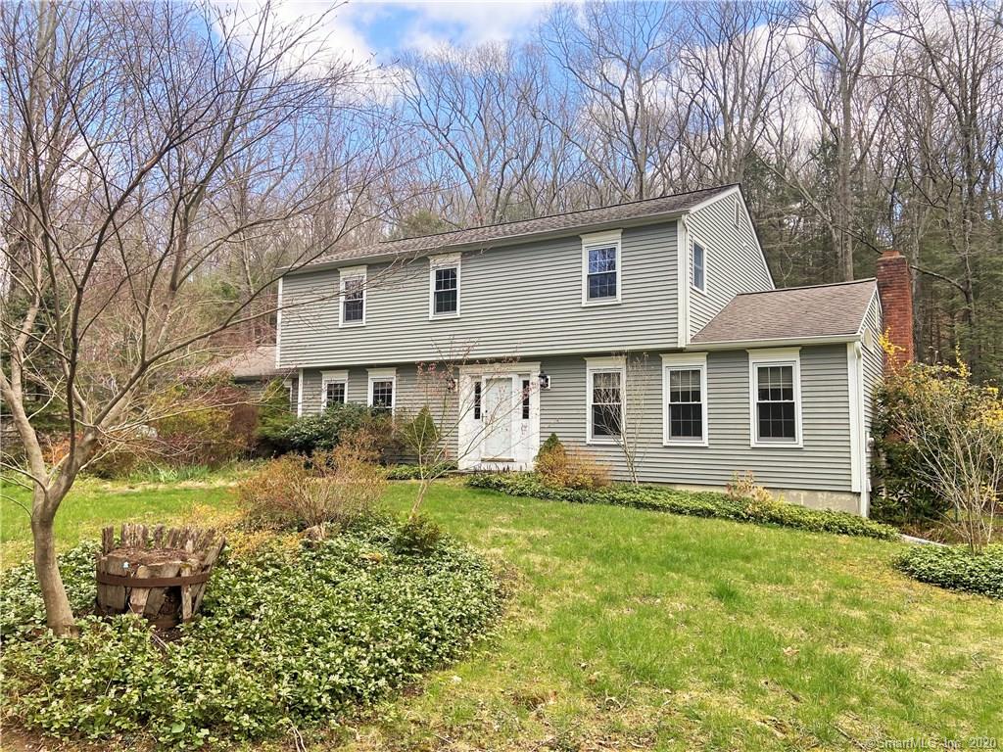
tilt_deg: +6.2
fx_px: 753
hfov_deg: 67.3
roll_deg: -1.1
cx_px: 502
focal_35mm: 26
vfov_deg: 53.1
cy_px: 376
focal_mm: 4.25
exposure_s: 1/698
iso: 32
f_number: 1.8
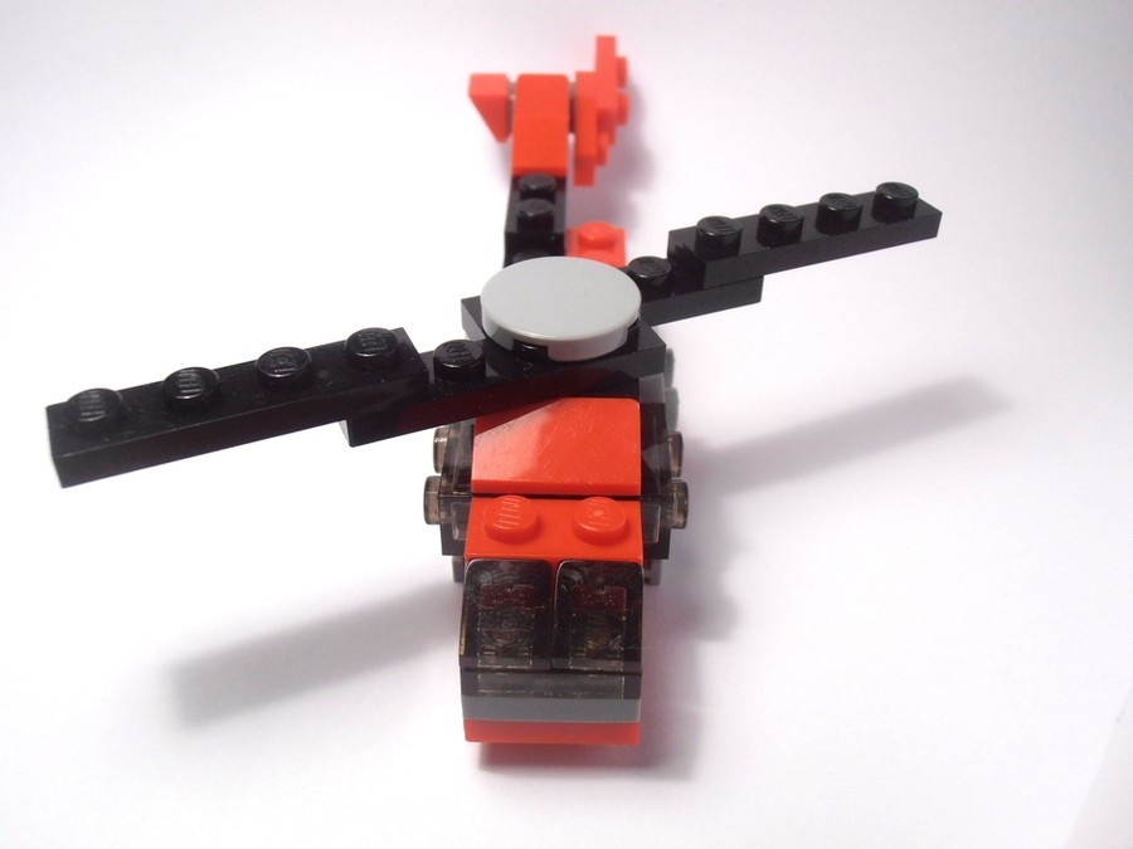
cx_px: 566
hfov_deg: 50.1
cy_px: 424
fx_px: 1211
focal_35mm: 37
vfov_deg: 38.7
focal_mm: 6.61
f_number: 3.9
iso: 80
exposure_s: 1/80
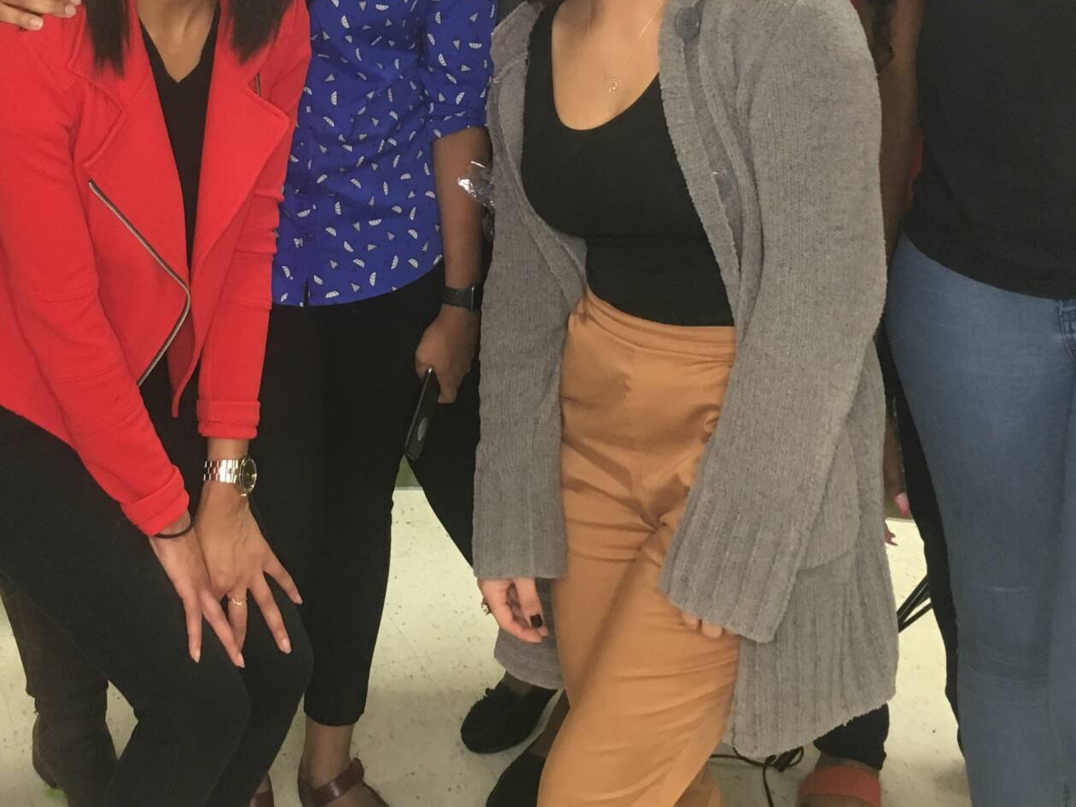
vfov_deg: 24.2
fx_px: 1834
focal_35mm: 59
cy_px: 88
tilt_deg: -14.7
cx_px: 370
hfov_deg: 32.5
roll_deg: +1.3
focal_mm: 4.15
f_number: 2.2
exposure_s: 1/30
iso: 100
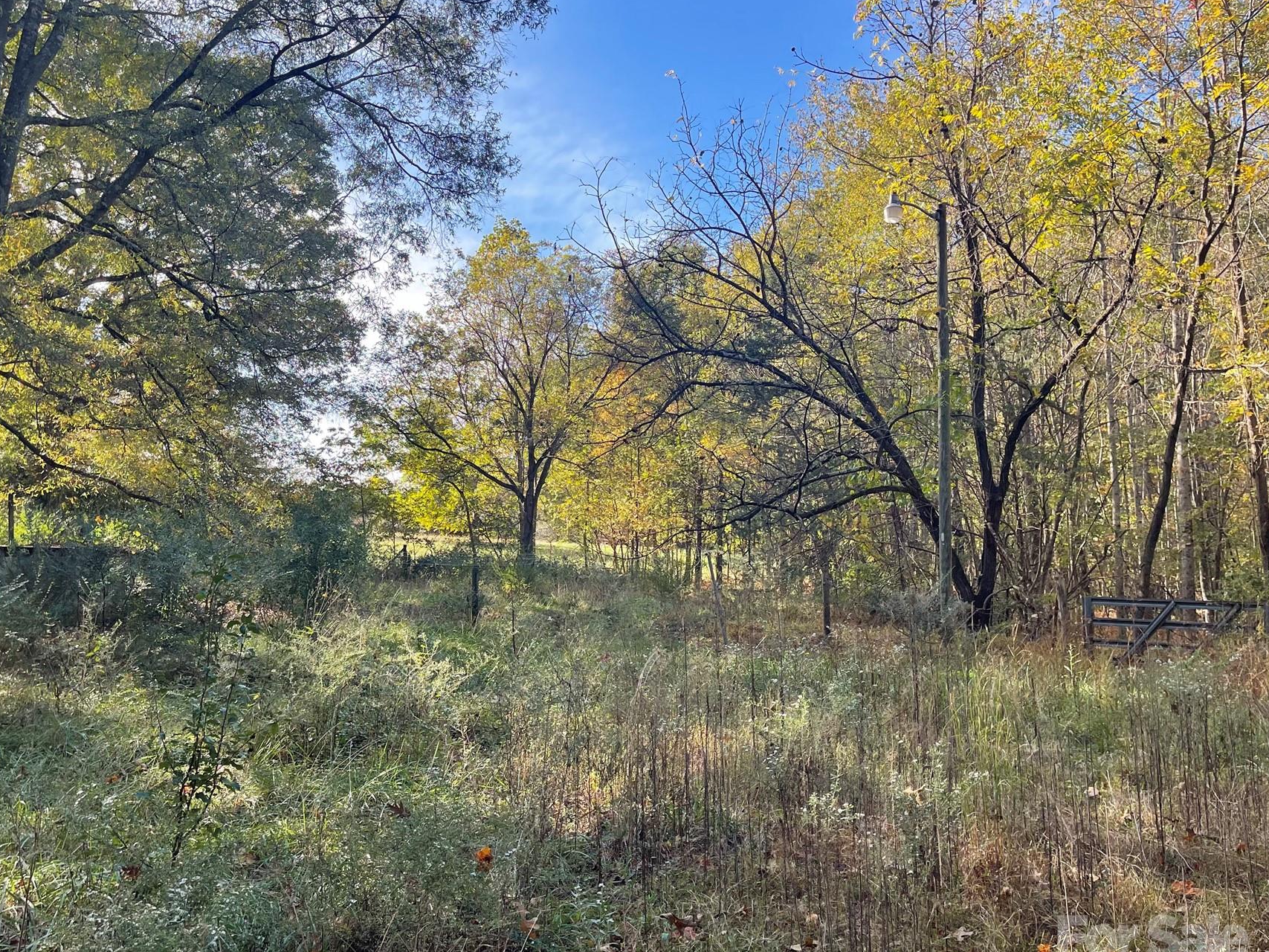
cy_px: 483
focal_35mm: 30
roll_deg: +0.5
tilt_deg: +5.2
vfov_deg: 46.8
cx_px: 541
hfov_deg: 59.7
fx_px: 1100
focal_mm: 5.1
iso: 32
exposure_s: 1/631
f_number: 1.6
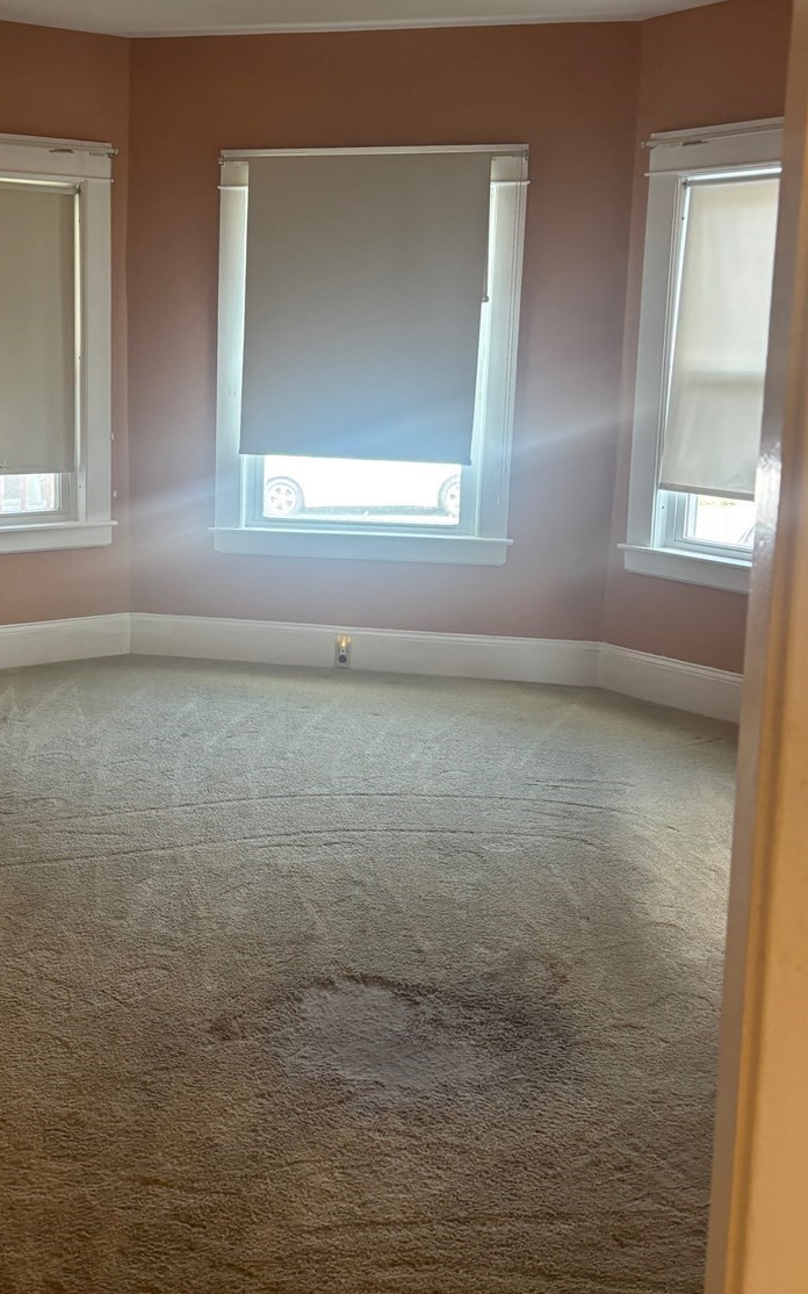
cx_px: 212
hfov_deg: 33.0
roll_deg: -0.8
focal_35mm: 38
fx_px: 1339
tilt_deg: -9.3
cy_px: 537
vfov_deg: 51.3
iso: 200
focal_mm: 5.96
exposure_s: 1/60
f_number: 1.6
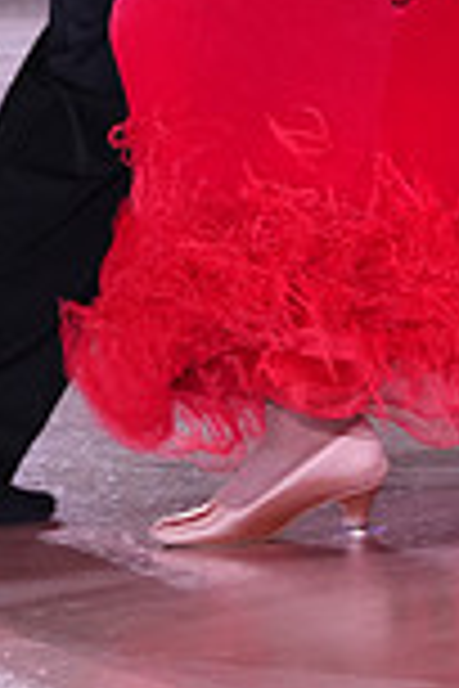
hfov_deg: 3.5
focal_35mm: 397
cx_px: 362
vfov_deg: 5.1
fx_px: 7592
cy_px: -526
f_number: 5
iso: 2500
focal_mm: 105
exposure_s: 1/250
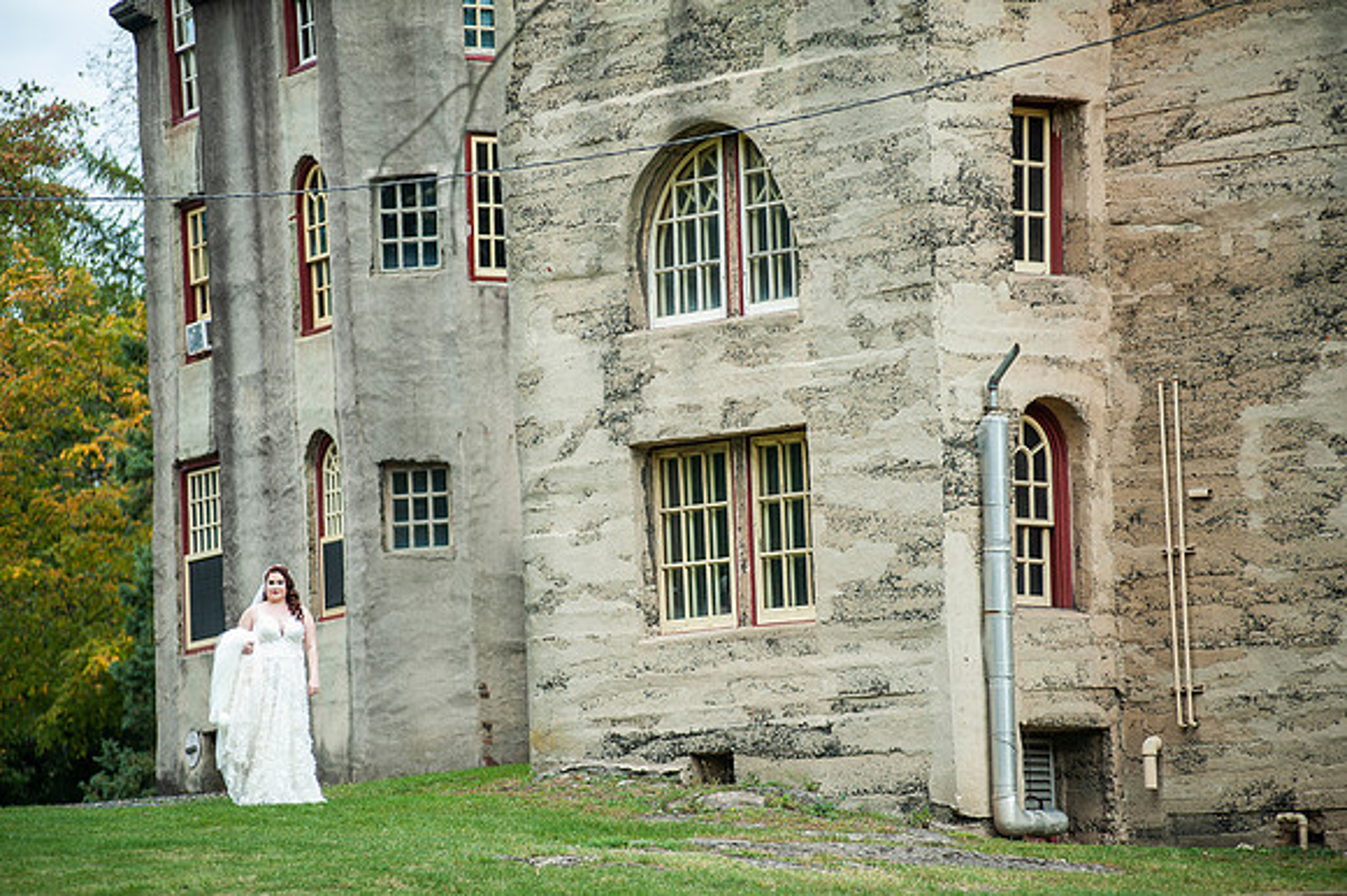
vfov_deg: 6.9
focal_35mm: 200
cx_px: 674
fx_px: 7479
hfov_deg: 10.3
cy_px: 448
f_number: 2.8
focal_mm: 200
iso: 200
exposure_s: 1/800
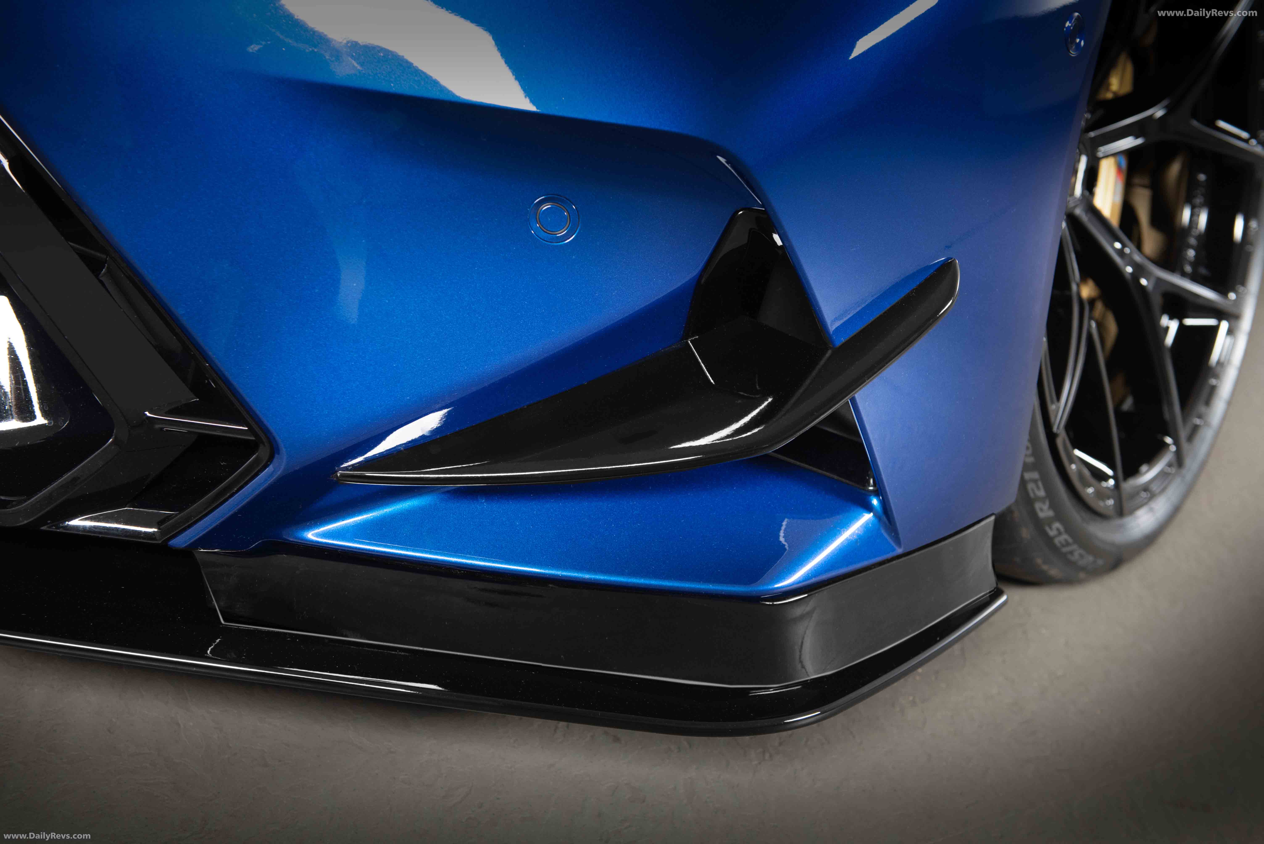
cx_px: 632
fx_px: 1686
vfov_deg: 28.1
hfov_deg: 41.1
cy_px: 422
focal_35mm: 48
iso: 320
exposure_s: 1/160
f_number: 5.6
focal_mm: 48
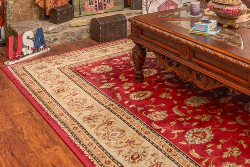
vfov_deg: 21.8
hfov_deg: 36.6
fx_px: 361
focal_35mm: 52
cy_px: -81
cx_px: 207
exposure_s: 1/125
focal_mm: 17
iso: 320
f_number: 7.1
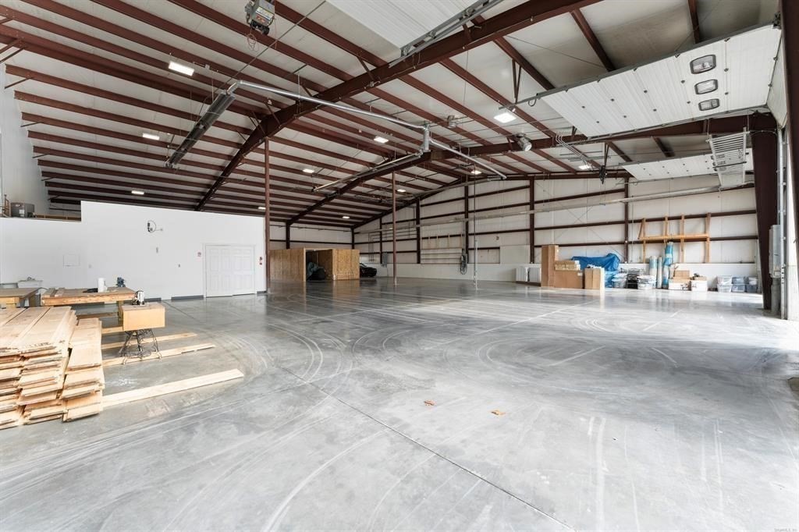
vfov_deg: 81.2
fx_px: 311
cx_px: 400
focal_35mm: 14
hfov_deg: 104.3
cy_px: 266
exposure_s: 1/30
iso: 800
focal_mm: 14
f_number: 8
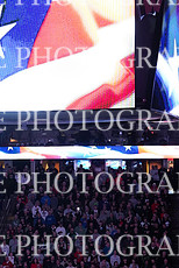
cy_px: 151
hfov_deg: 10.1
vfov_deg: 15.1
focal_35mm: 136
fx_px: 1011
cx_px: 8
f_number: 2.8
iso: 6400
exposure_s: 1/250
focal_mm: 54
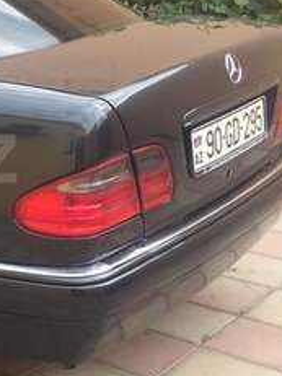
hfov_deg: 16.1
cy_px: 159
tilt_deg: -17.5
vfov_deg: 23.5
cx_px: -150
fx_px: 902
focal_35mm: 83
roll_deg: +0.7
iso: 32
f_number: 2.2
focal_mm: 4.15
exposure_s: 1/338
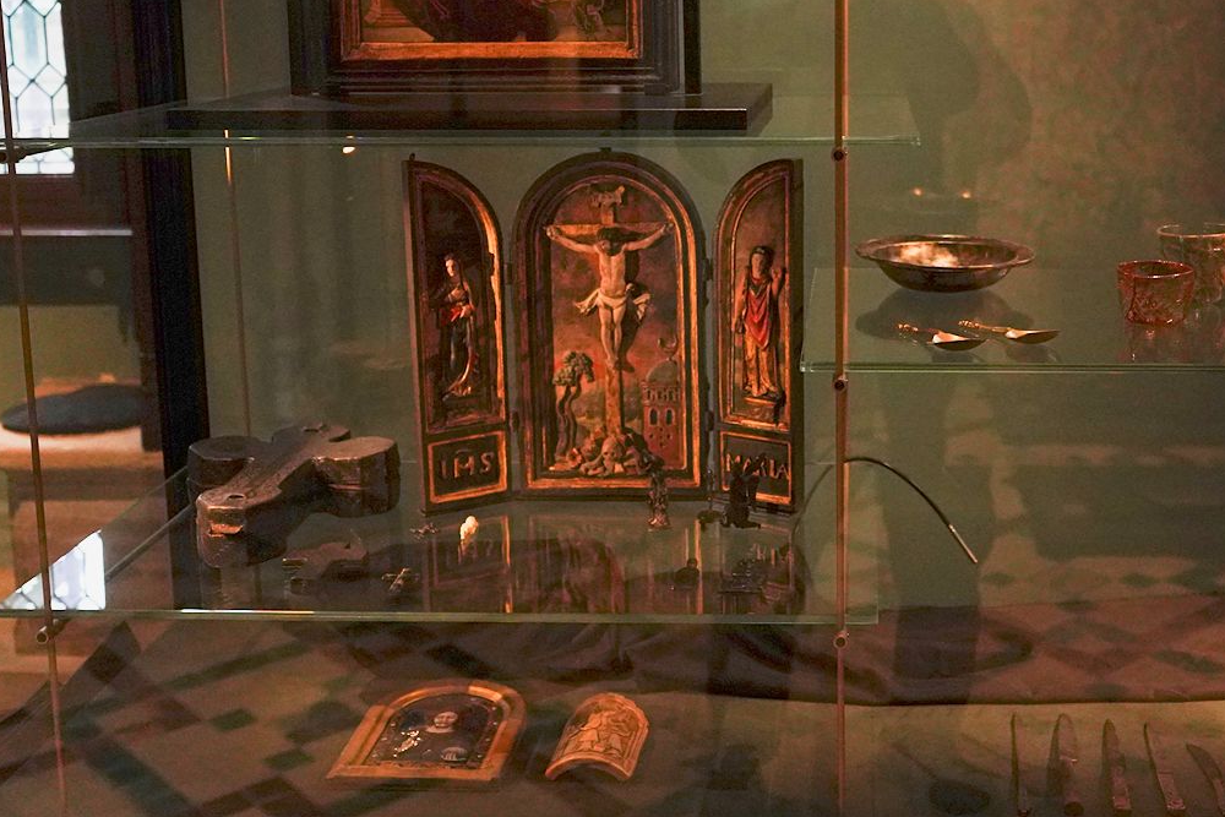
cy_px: 263
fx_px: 1633
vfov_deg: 27.9
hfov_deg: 40.6
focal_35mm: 48
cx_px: 821
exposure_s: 1/80
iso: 3200
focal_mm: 24
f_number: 2.8
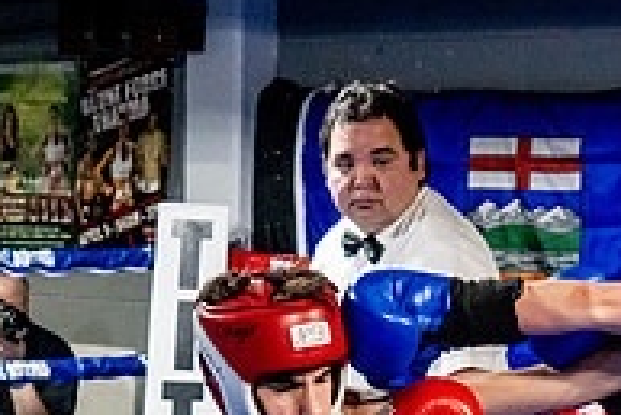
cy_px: 613
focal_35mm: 156
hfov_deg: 13.2
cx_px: 335
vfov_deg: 8.6
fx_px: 2693
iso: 5000
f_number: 2.8
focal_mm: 35
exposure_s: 1/800
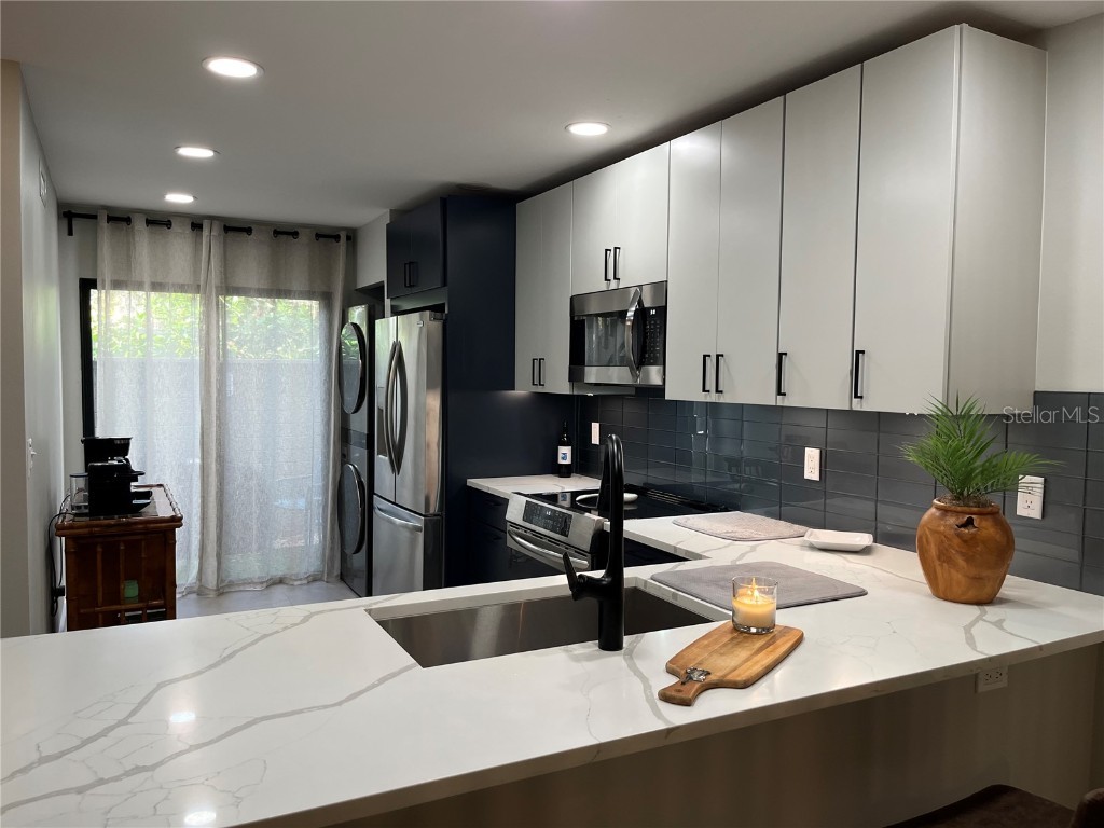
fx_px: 829
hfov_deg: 67.3
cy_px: 414
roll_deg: -0.4
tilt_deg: -3.1
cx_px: 552
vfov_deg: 53.1
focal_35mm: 26
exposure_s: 1/120
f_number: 1.6
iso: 100
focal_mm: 5.1
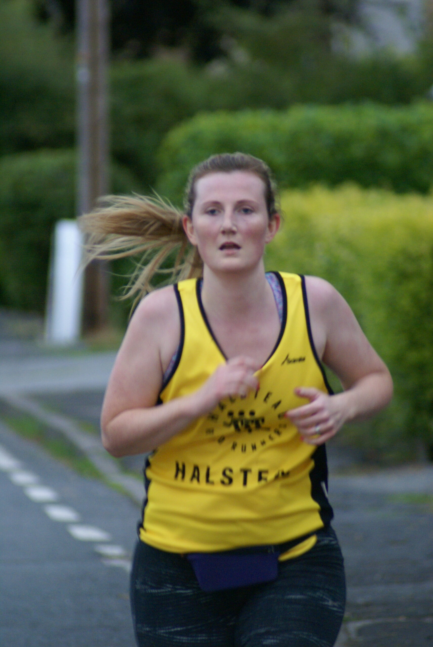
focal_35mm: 450
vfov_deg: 4.6
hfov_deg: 3.1
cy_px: 324
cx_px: 216
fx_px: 8104
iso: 800
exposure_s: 1/100
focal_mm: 300
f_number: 5.6
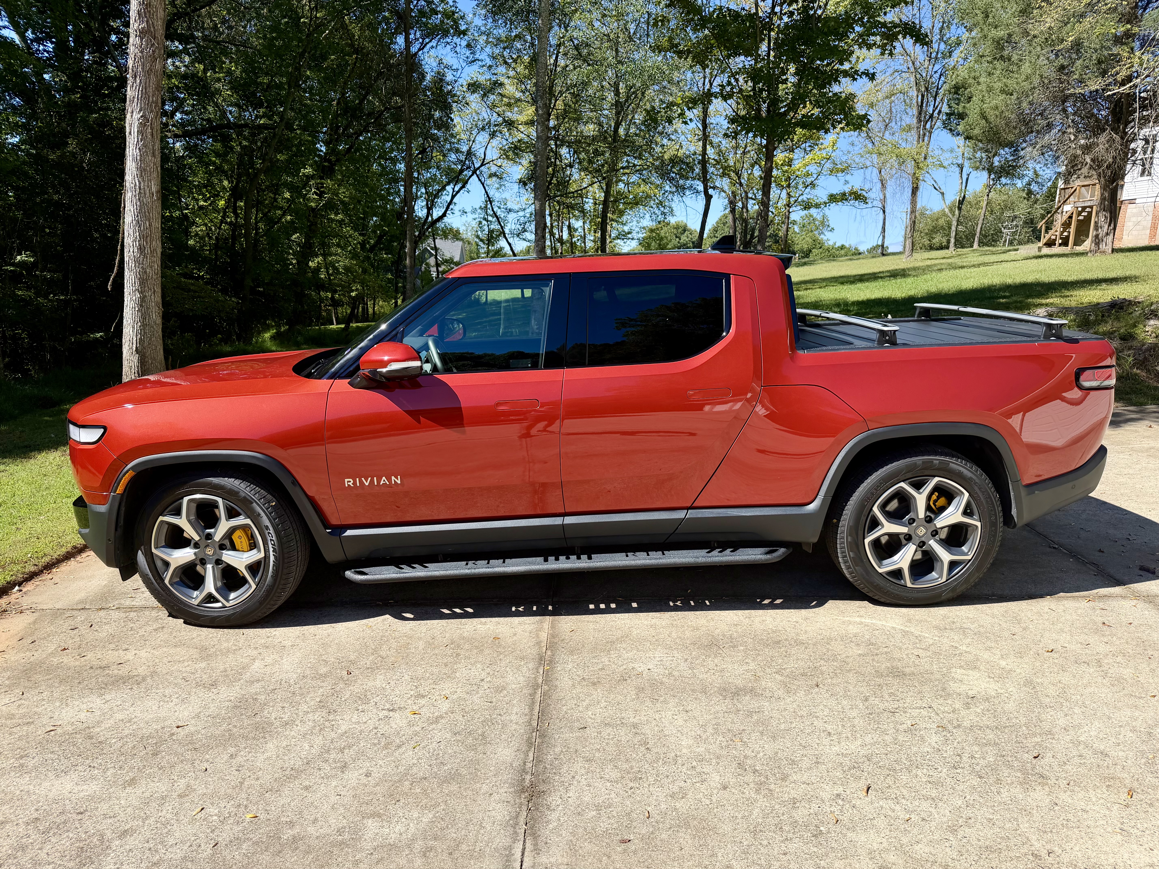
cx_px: 580
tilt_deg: -11.2
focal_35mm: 24
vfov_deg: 56.8
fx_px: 804
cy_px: 434
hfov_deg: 71.6
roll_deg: -2.4
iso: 80
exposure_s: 1/2801
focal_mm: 6.76
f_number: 1.78
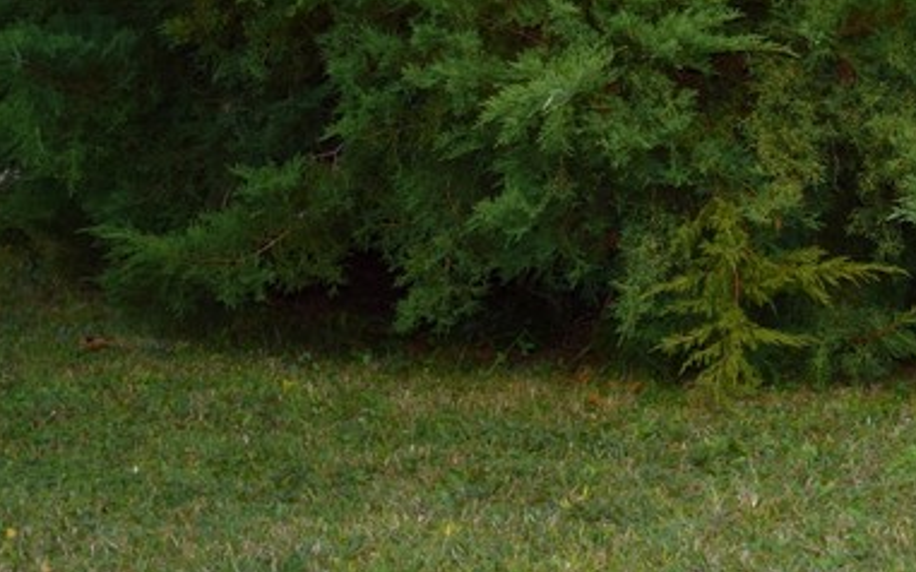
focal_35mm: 118
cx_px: 926
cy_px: -419
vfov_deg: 10.5
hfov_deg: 17.3
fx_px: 2942
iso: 100
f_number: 6.3
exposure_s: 1/160
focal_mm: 21
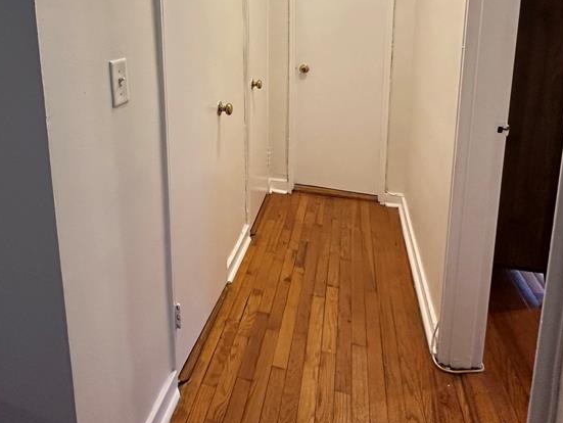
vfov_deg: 50.3
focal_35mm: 26
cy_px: 92
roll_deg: +1.8
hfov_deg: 65.3
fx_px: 423
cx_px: 184
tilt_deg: -9.2
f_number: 2.2
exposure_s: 1/60
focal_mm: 2.22
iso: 250
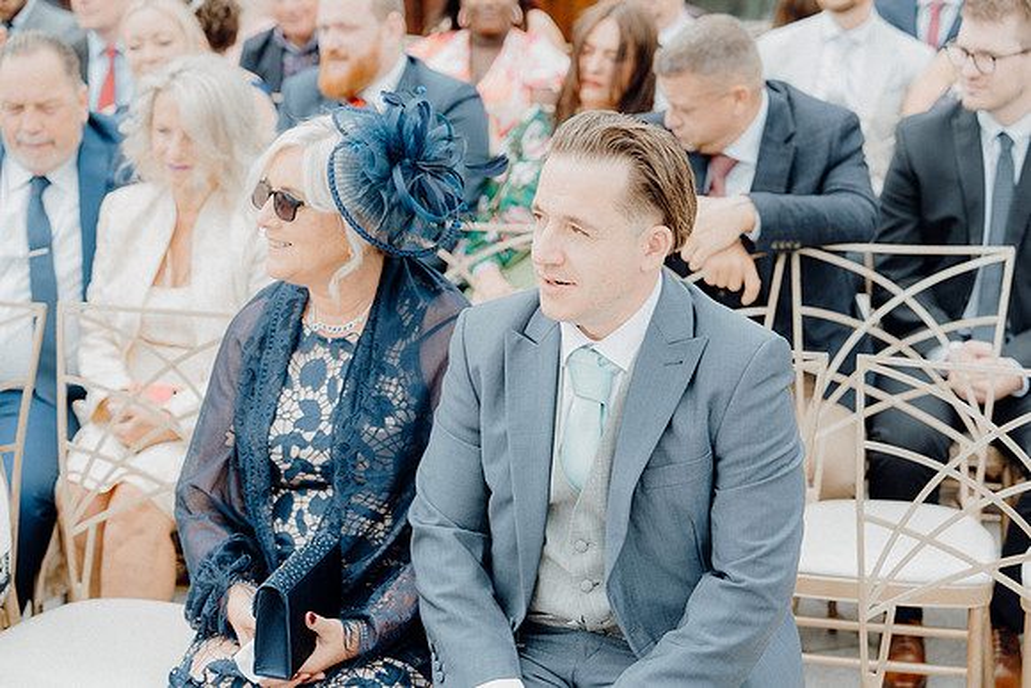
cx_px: 516
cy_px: 344
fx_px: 2005
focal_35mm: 70
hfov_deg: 28.8
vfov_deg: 19.5
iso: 125
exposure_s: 1/320
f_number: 3.5
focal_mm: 70
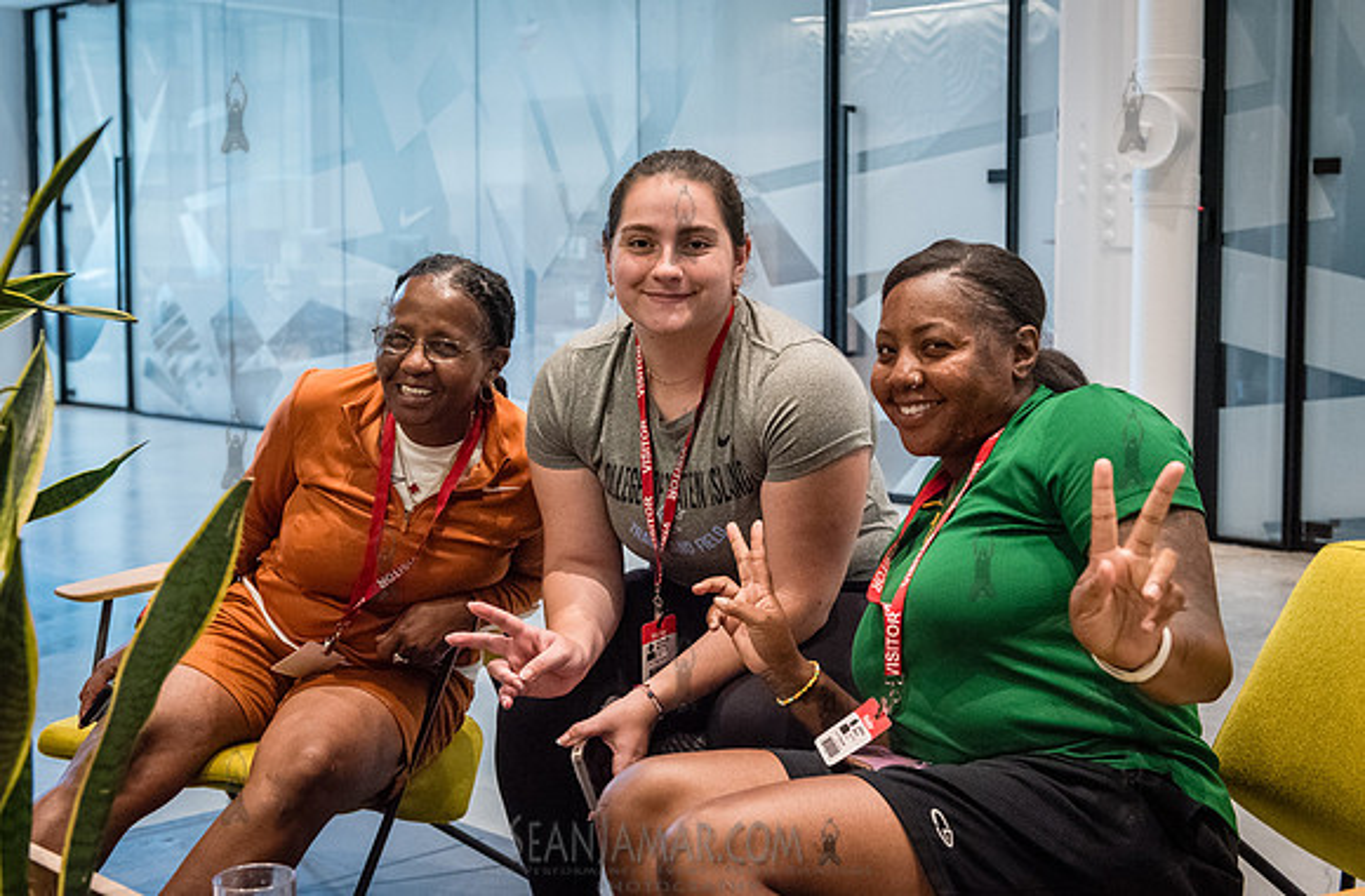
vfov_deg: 26.6
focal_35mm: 50
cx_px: 700
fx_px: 1895
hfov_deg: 39.6
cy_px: 395
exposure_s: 1/320
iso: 5000
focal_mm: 44
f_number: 4.5
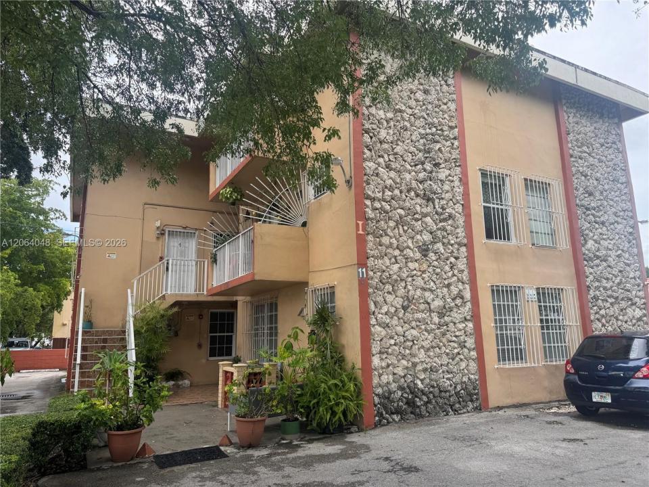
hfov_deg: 71.6
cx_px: 324
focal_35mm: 24
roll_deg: +0.9
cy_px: 244
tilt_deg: +11.2
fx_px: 450
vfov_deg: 56.8
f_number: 1.78
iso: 80
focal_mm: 6.76
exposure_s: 1/399
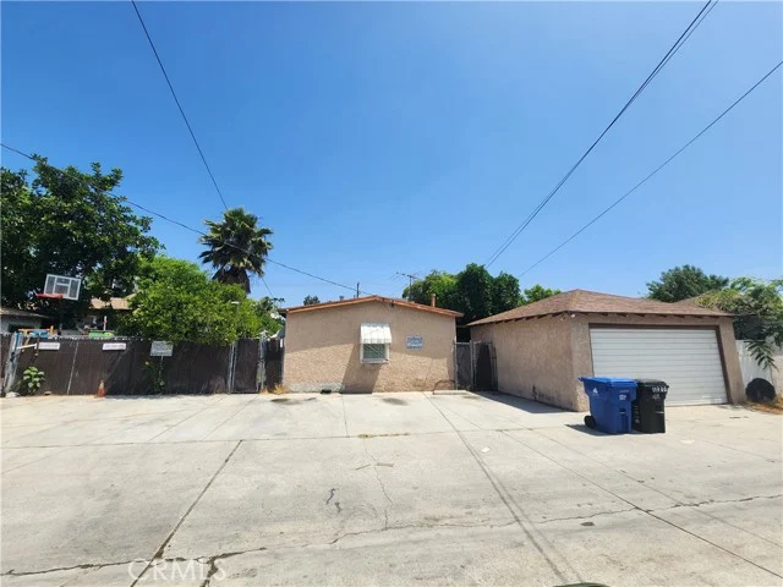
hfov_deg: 106.2
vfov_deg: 89.9
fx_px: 294
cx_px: 392
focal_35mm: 13
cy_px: 294
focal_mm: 2.2
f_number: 2.2
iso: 50
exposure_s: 1/2490
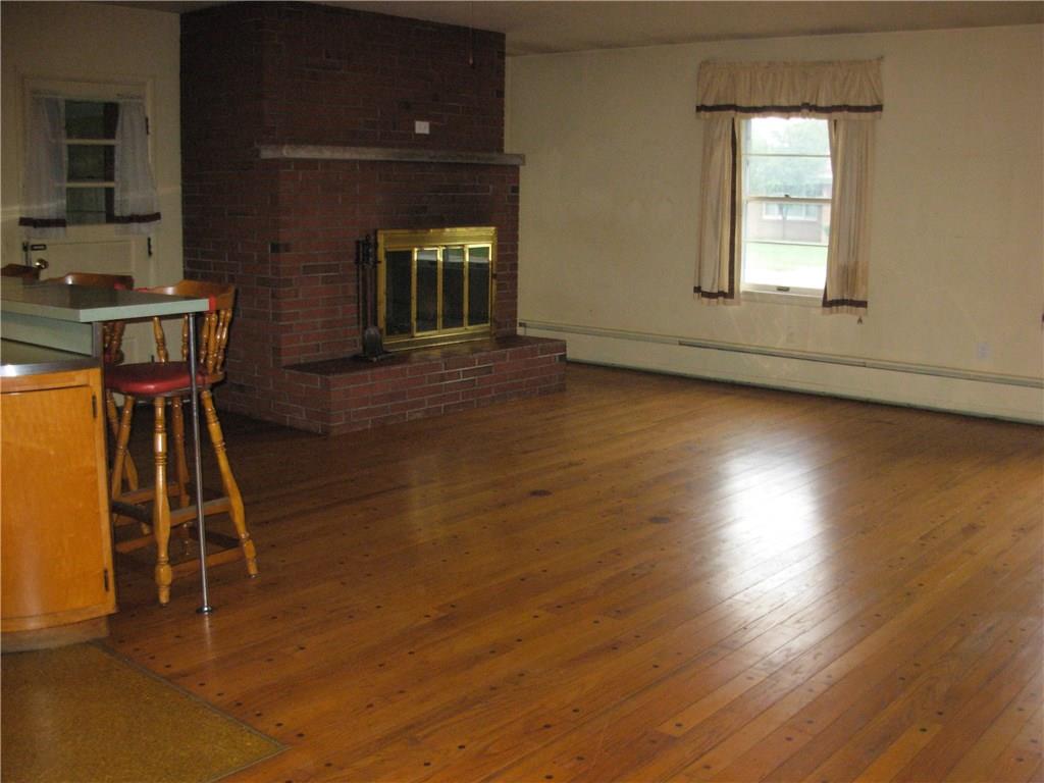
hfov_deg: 49.0
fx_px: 1146
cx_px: 522
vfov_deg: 37.7
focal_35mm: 38
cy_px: 392
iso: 400
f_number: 2.9
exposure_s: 1/161
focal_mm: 6.3
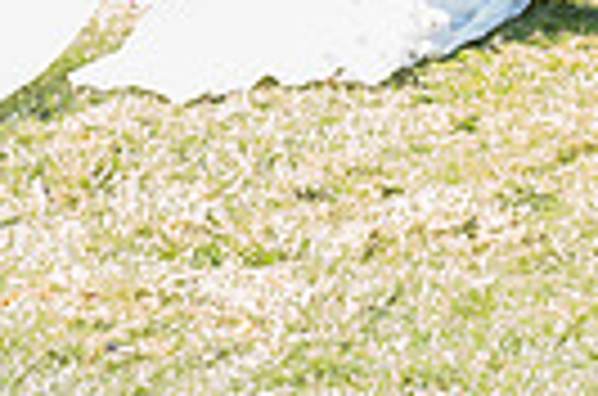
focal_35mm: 302
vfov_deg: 4.5
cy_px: -403
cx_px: 346
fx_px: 5005
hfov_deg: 6.8
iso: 800
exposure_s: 1/400
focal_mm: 69
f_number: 4
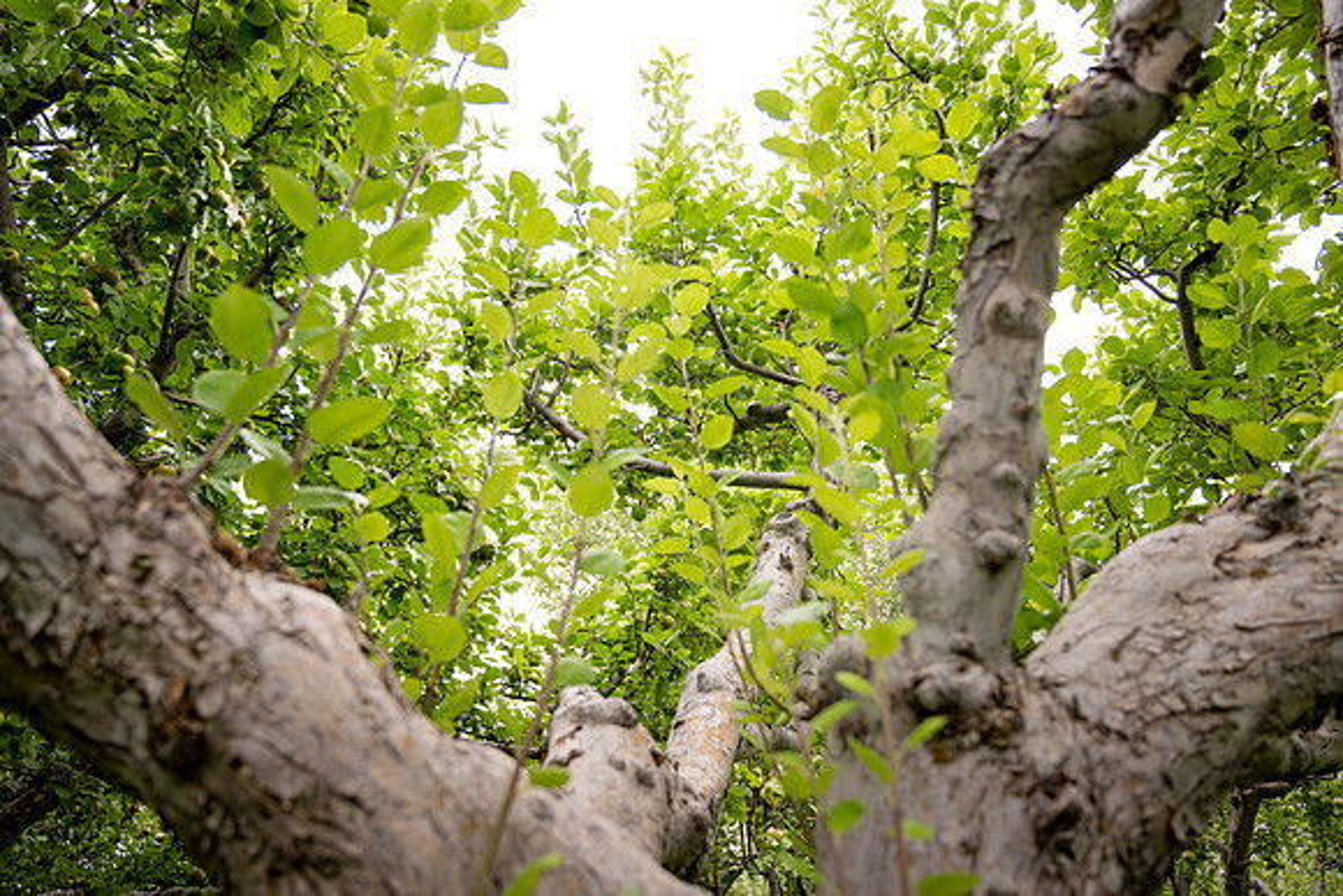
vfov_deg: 53.2
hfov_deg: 73.7
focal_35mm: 24
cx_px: 672
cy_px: 448
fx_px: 896
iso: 100
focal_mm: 24
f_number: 4
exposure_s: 1/125
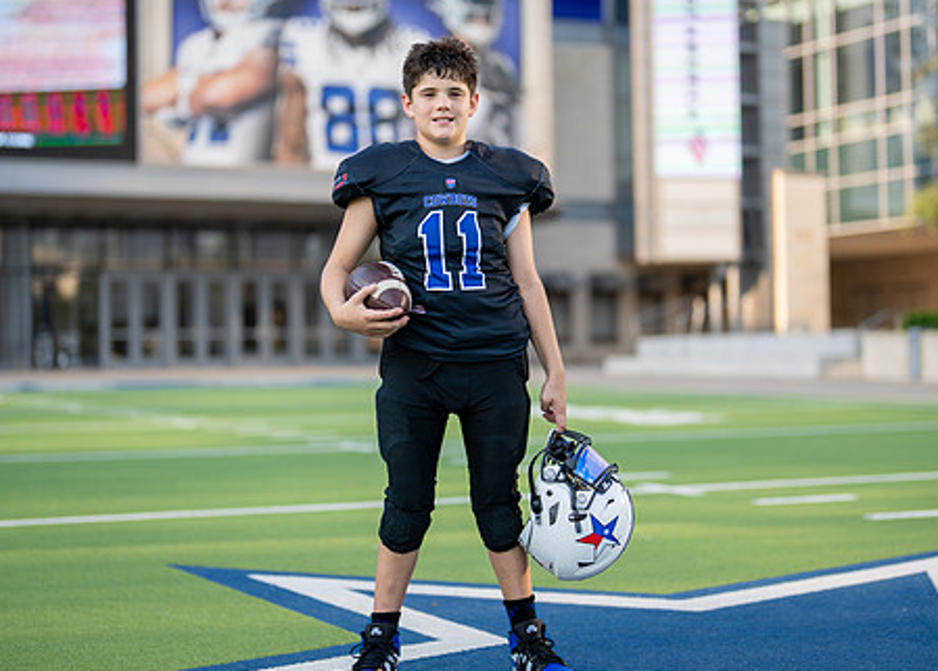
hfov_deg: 27.8
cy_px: 301
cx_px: 464
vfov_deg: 20.1
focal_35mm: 71
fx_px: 1892
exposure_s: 1/2500
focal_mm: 50
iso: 100
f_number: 1.2
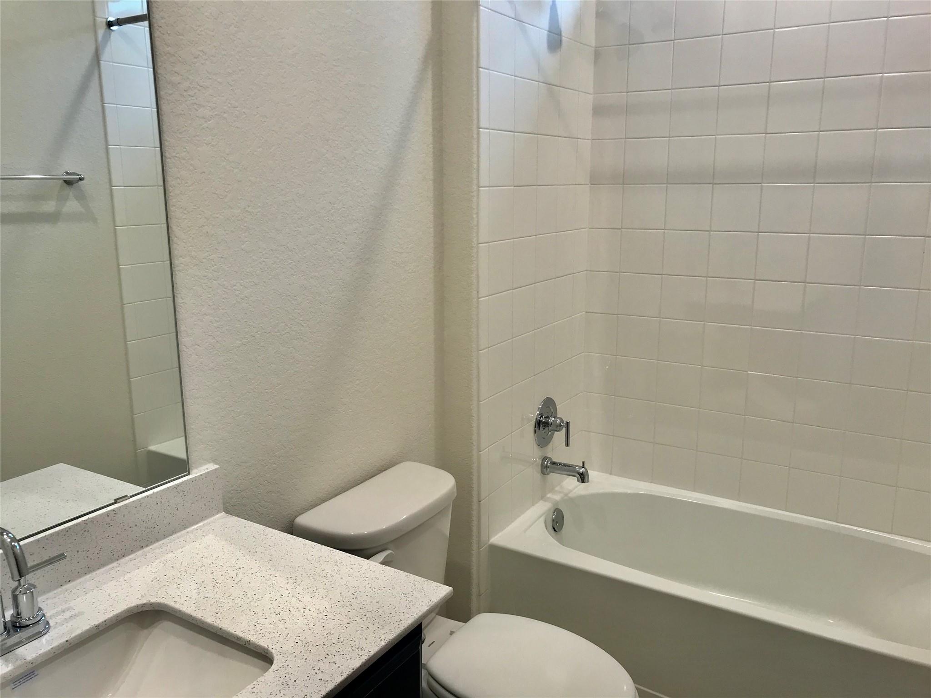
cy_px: 349
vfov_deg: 49.7
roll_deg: +0.3
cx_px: 466
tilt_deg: -11.4
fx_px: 753
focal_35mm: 28
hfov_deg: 63.4
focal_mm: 3.99
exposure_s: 1/60
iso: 32
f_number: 1.8
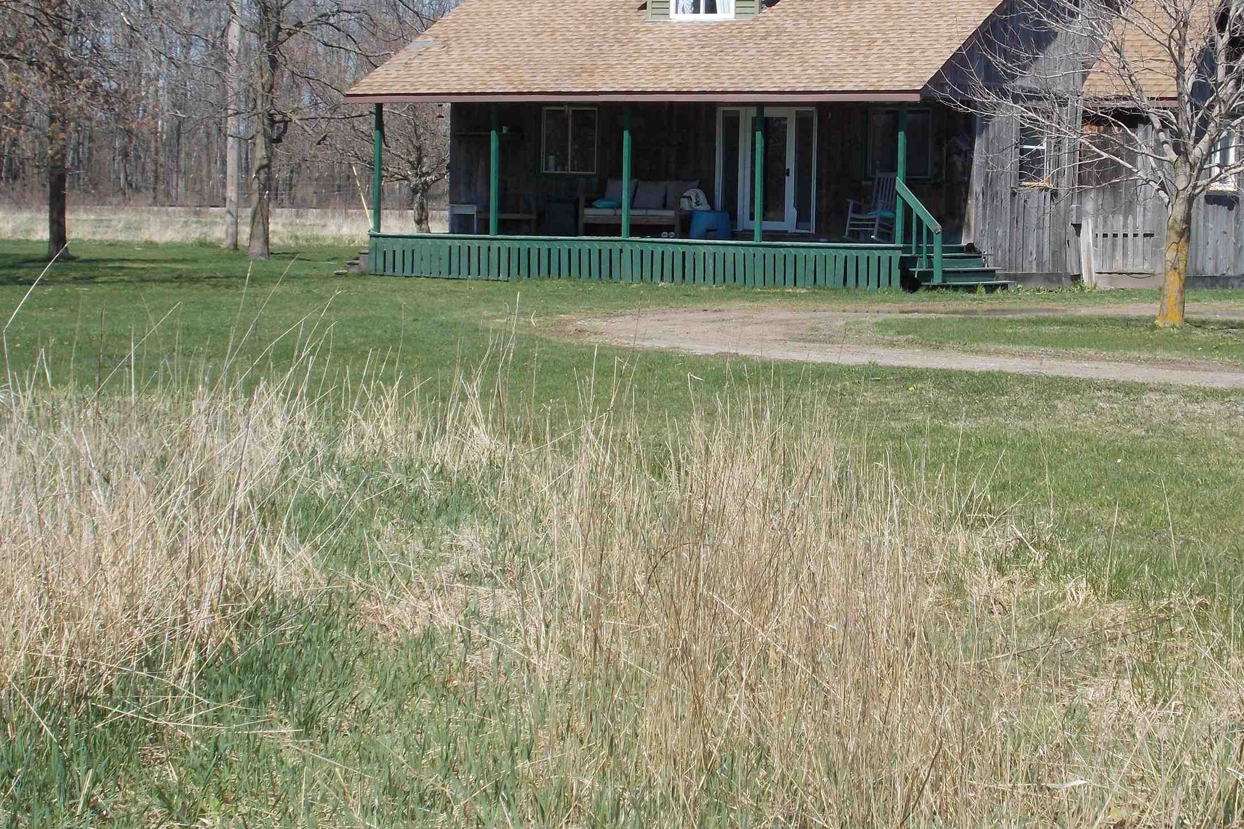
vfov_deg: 16.2
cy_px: 264
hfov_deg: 24.1
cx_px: 822
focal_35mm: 84
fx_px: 2903
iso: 80
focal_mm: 10.3
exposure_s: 1/400
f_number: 4.9
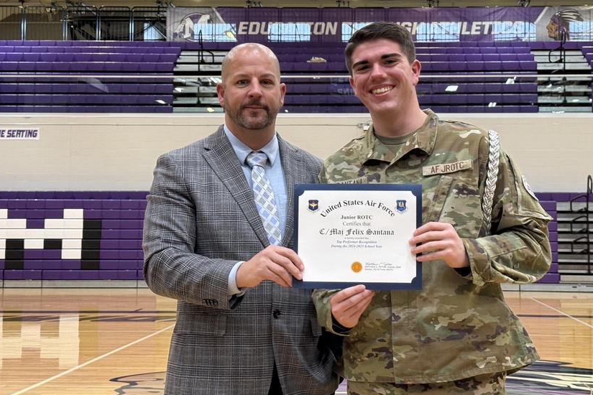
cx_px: 347
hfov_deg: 32.3
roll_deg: -0.9
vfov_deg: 21.9
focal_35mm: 62
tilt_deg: +4.7
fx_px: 1021
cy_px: 159
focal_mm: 6.76
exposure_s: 1/40
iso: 200
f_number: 1.78
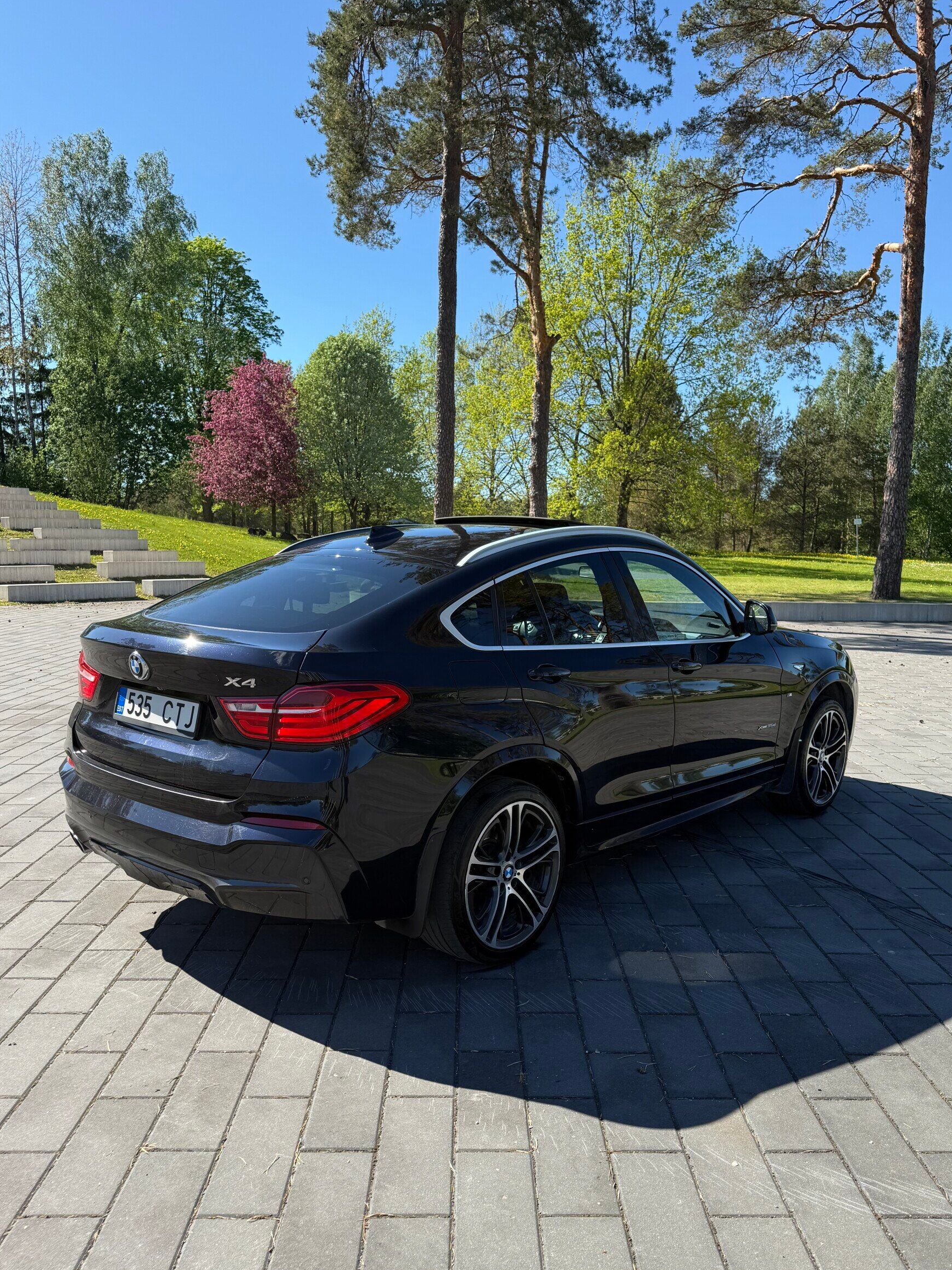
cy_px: 686
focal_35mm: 27
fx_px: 990
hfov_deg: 51.3
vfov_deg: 65.2
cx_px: 499
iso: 80
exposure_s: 1/1949
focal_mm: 6.76
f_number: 1.78
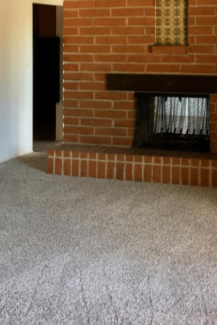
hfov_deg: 20.3
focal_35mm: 67
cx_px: 135
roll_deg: +1.2
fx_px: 606
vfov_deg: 29.1
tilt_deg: -0.2
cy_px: 43
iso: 80
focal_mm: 4.15
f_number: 2.2
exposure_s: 1/30
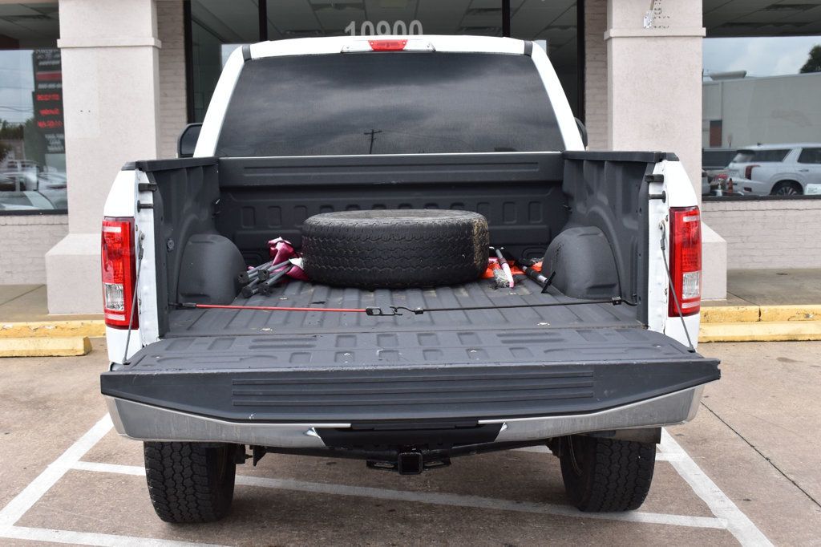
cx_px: 410
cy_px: 274
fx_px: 1094
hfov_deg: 41.1
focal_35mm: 48
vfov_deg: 28.1
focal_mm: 32
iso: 400
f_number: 10
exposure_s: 1/200
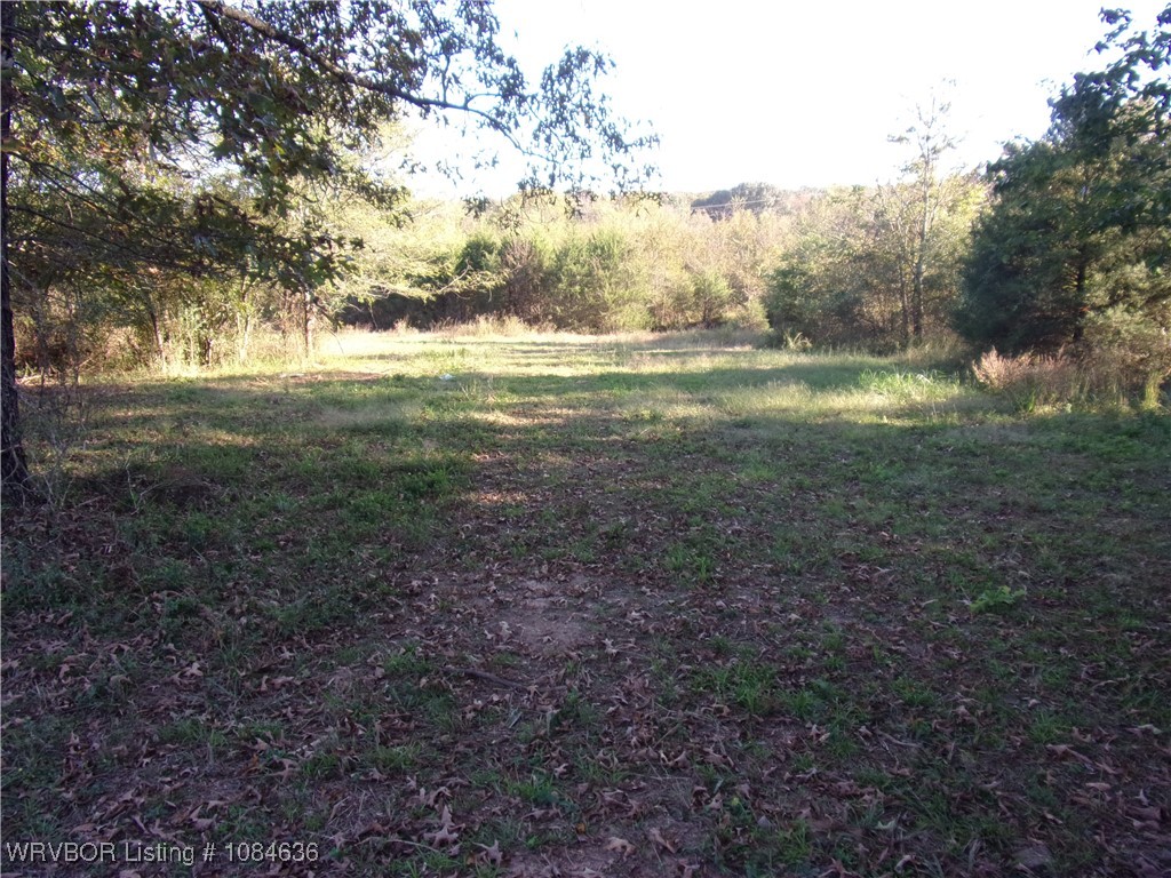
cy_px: 439
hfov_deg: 71.6
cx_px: 586
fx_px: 812
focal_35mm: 24
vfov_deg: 56.8
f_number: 3.3
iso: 80
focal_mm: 4.3
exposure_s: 1/90
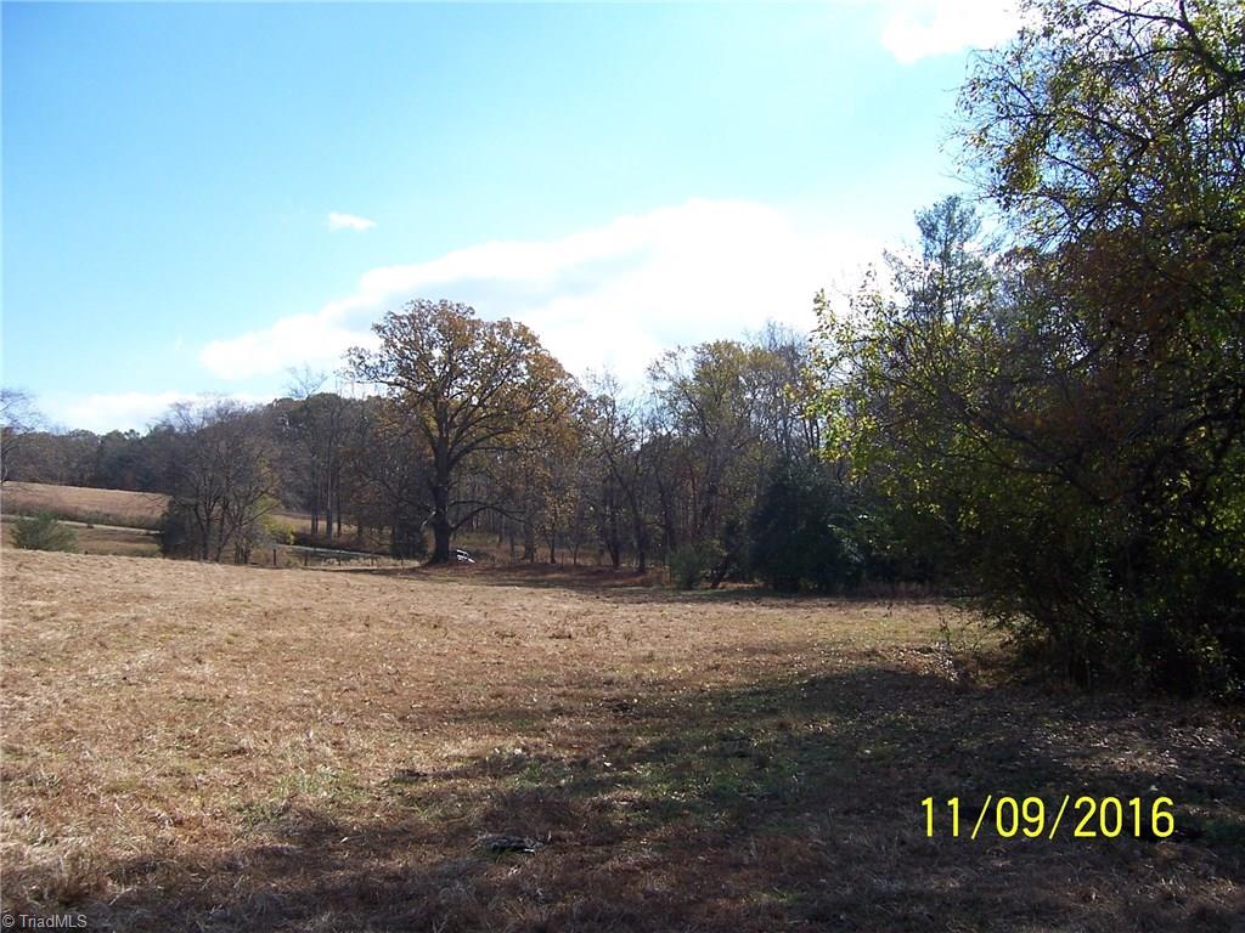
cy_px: 466
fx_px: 1187
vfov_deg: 42.9
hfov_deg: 55.4
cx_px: 622
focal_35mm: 33
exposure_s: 1/750
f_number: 3.4
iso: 80
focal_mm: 5.5
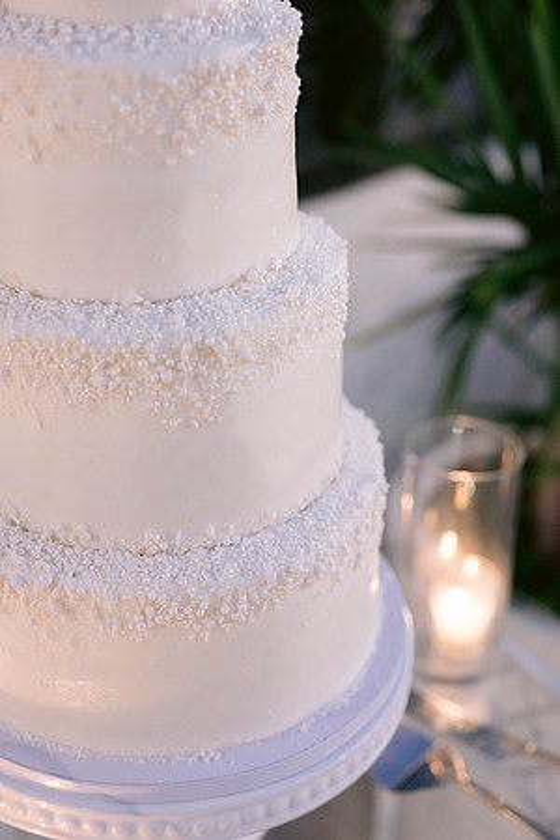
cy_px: 420
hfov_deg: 27.0
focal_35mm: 50
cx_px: 280
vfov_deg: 39.6
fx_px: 1167
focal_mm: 50
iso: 2500
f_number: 2.8
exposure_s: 1/100
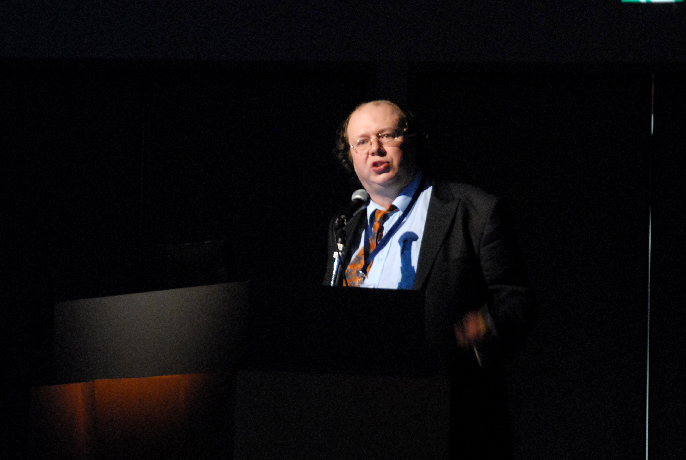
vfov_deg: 6.8
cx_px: 343
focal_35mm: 202
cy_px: 230
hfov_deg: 10.1
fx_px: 3864
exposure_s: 1/30
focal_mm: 135
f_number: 6.3
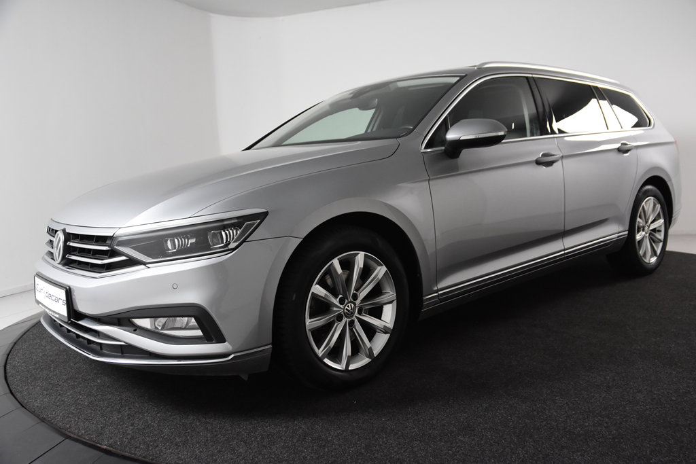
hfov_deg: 61.9
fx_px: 580
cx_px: 348
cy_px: 232
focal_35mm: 30
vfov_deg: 43.6
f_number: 4.5
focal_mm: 20
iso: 1600
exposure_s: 1/80
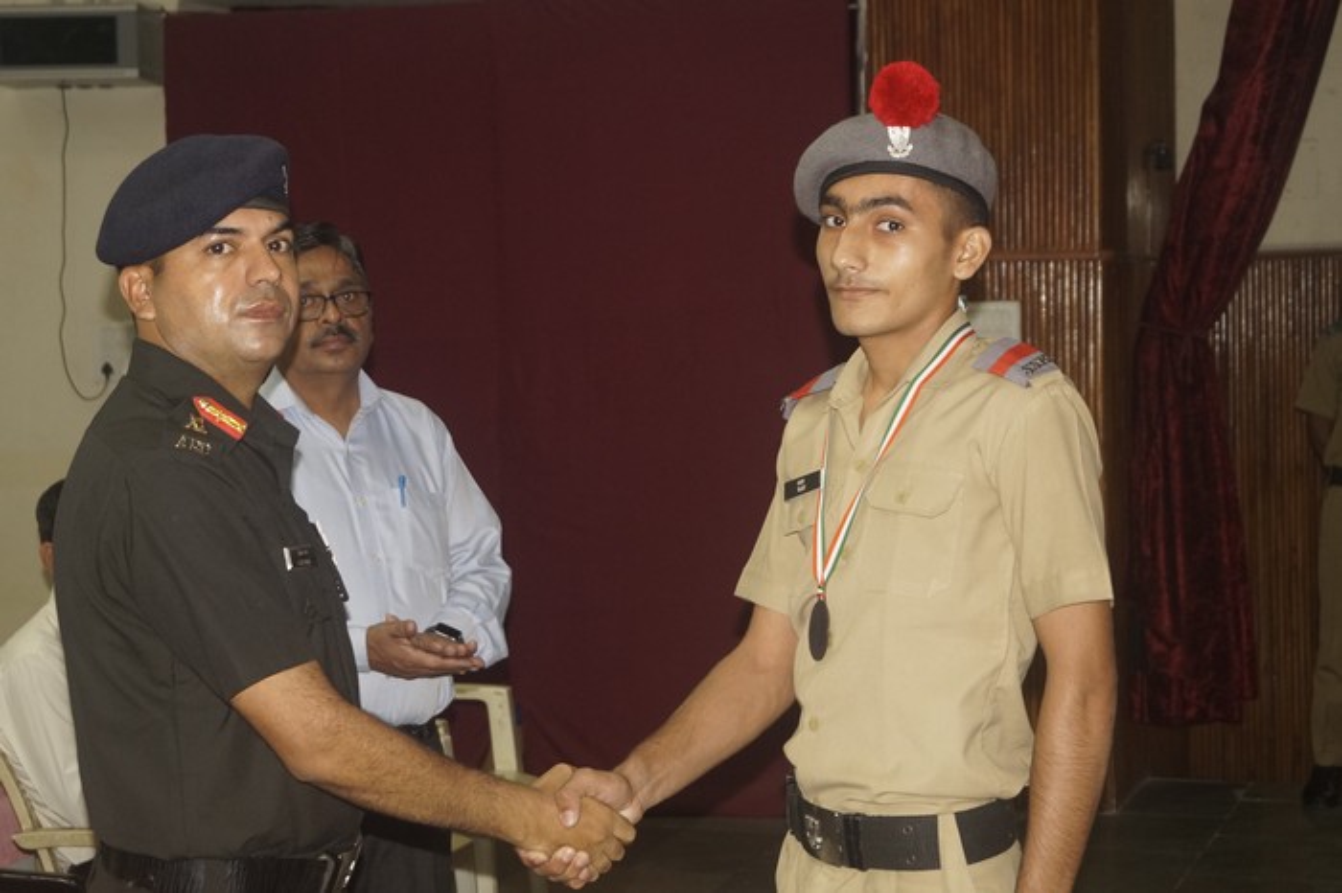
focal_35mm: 68
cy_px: 446
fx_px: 2515
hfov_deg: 29.9
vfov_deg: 20.1
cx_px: 671
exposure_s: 1/60
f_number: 5.6
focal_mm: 45
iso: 800
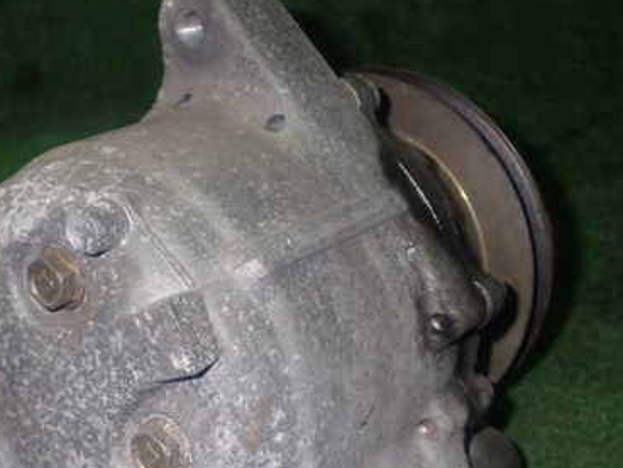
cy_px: 317
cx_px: 240
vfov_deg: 23.5
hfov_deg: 31.1
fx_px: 1116
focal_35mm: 62
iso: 640
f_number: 8
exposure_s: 1/40
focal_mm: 6.83
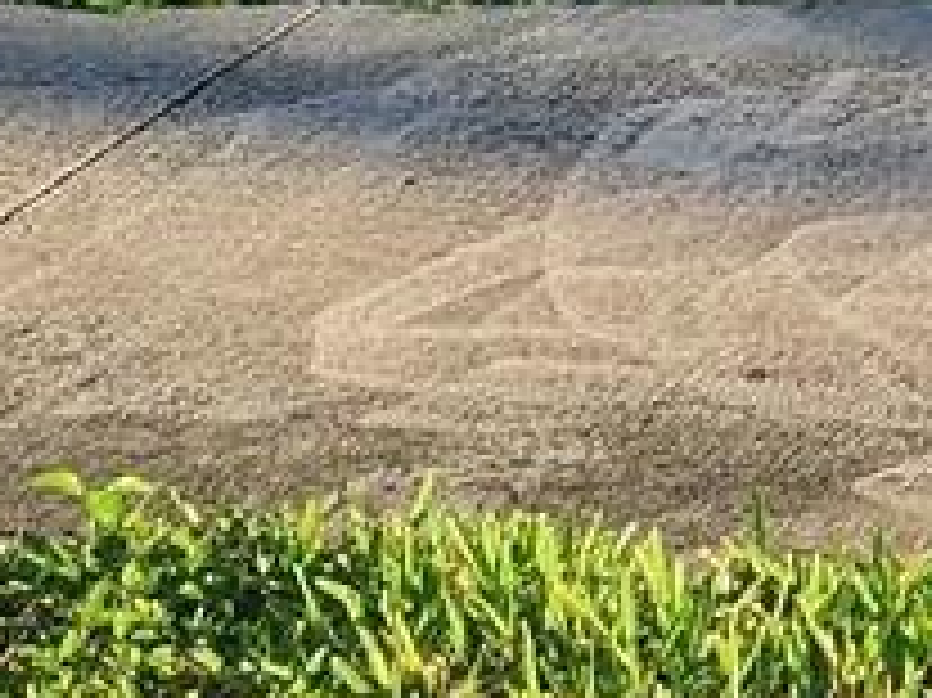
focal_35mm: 178
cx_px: 2665
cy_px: -1599
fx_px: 4790
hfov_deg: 9.2
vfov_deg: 7.2
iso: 12
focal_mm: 6.4
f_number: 1.8
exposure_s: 1/378
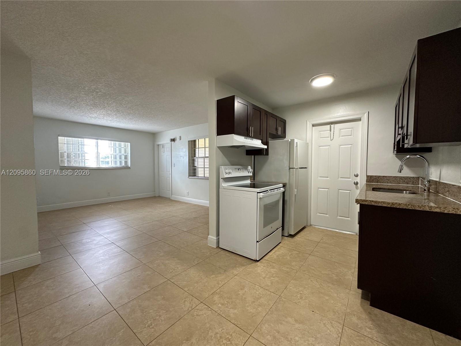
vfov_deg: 85.7
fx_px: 186
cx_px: 230
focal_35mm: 14
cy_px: 173
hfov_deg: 102.1
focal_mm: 2.22
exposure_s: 1/120
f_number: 2.2
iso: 250
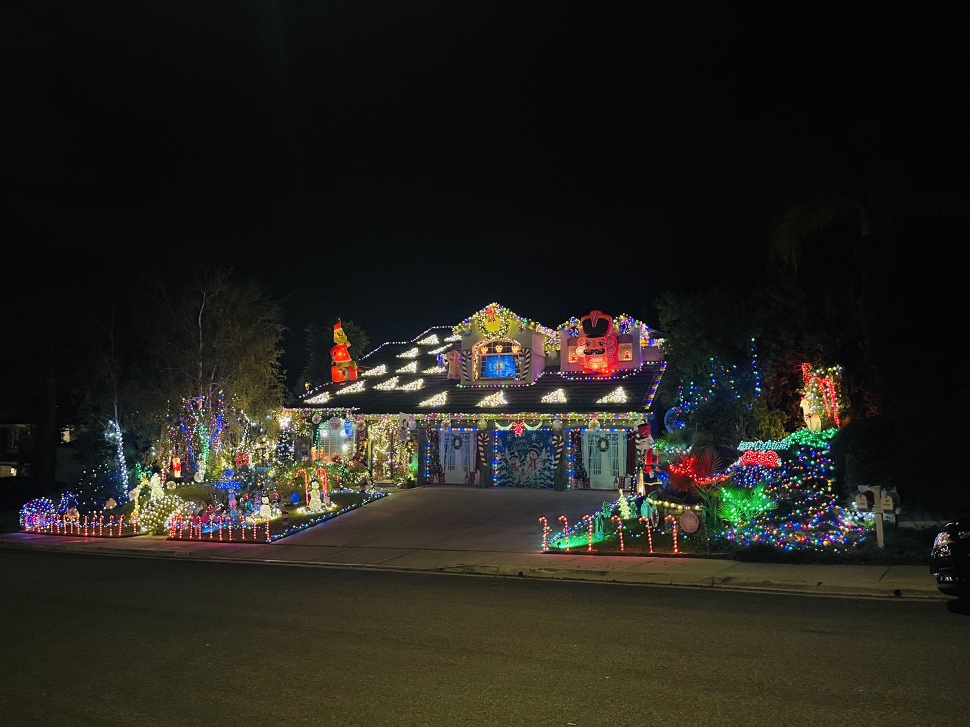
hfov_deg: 69.4
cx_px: 485
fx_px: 701
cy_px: 364
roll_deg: -0.8
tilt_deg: +6.3
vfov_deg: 54.9
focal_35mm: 25
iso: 800
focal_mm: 5.1
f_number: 1.6
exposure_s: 1/30
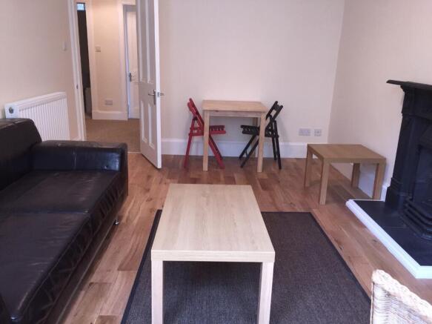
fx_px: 362
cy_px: 162
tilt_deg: -17.8
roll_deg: -1.4
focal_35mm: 29
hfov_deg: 61.7
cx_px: 216
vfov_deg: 48.2
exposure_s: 1/33
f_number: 2.2
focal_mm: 4.15
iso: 160
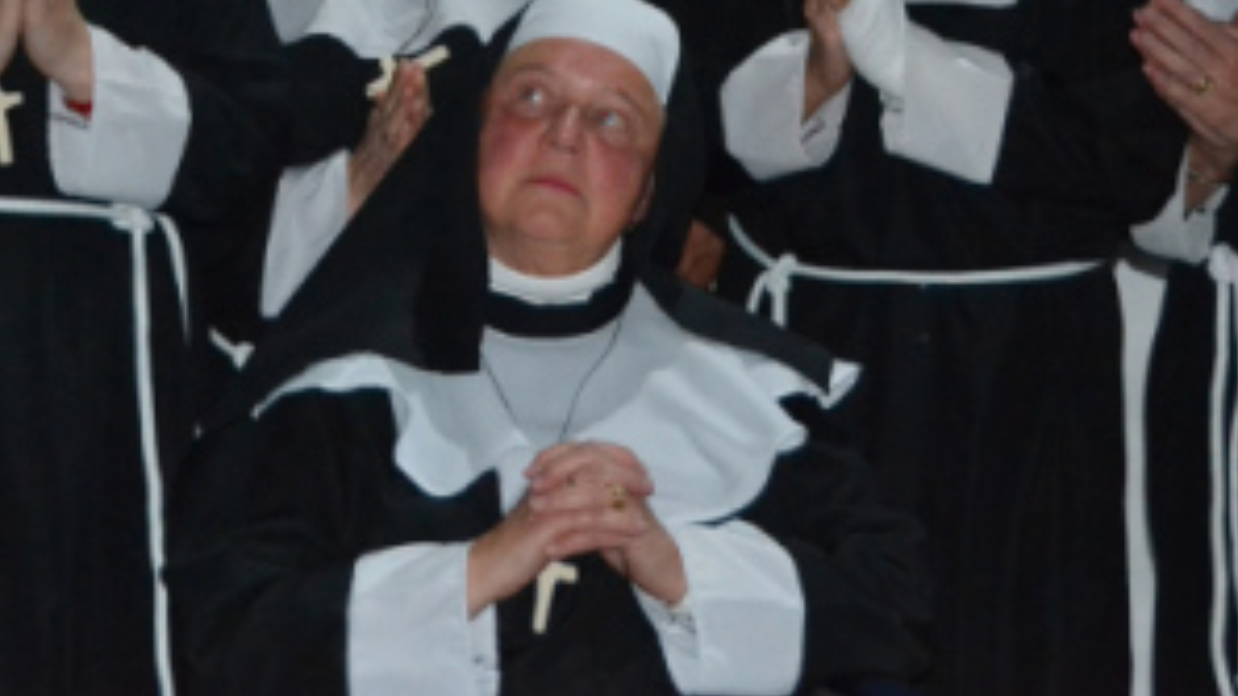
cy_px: -100
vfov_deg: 10.7
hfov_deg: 19.3
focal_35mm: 111
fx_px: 3645
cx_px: 492
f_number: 4.2
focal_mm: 35
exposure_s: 1/60
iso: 3200
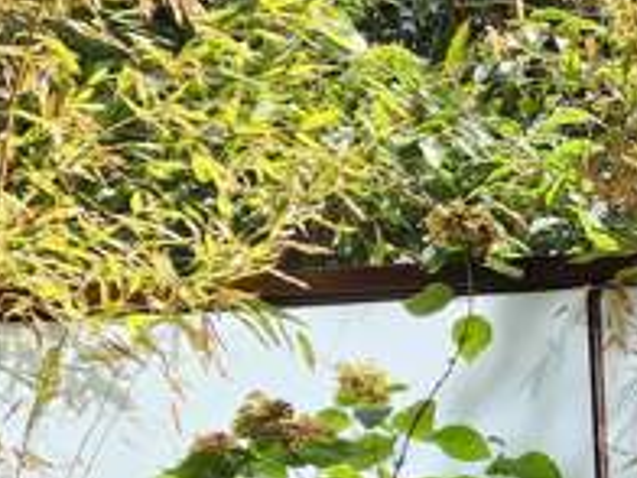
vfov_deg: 19.0
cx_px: 806
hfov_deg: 23.3
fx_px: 1380
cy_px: 507
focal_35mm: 75
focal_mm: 6.4
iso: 12
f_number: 1.8
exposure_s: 1/203
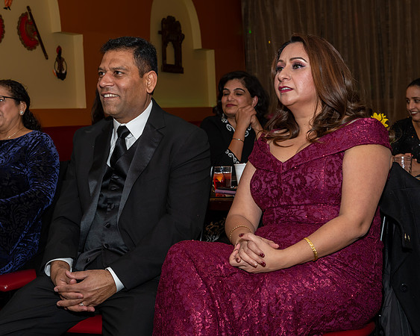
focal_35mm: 68
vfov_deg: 22.6
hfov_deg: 28.1
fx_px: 839
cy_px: 159
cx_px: 205
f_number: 6.3
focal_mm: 38
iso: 500
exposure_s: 1/250
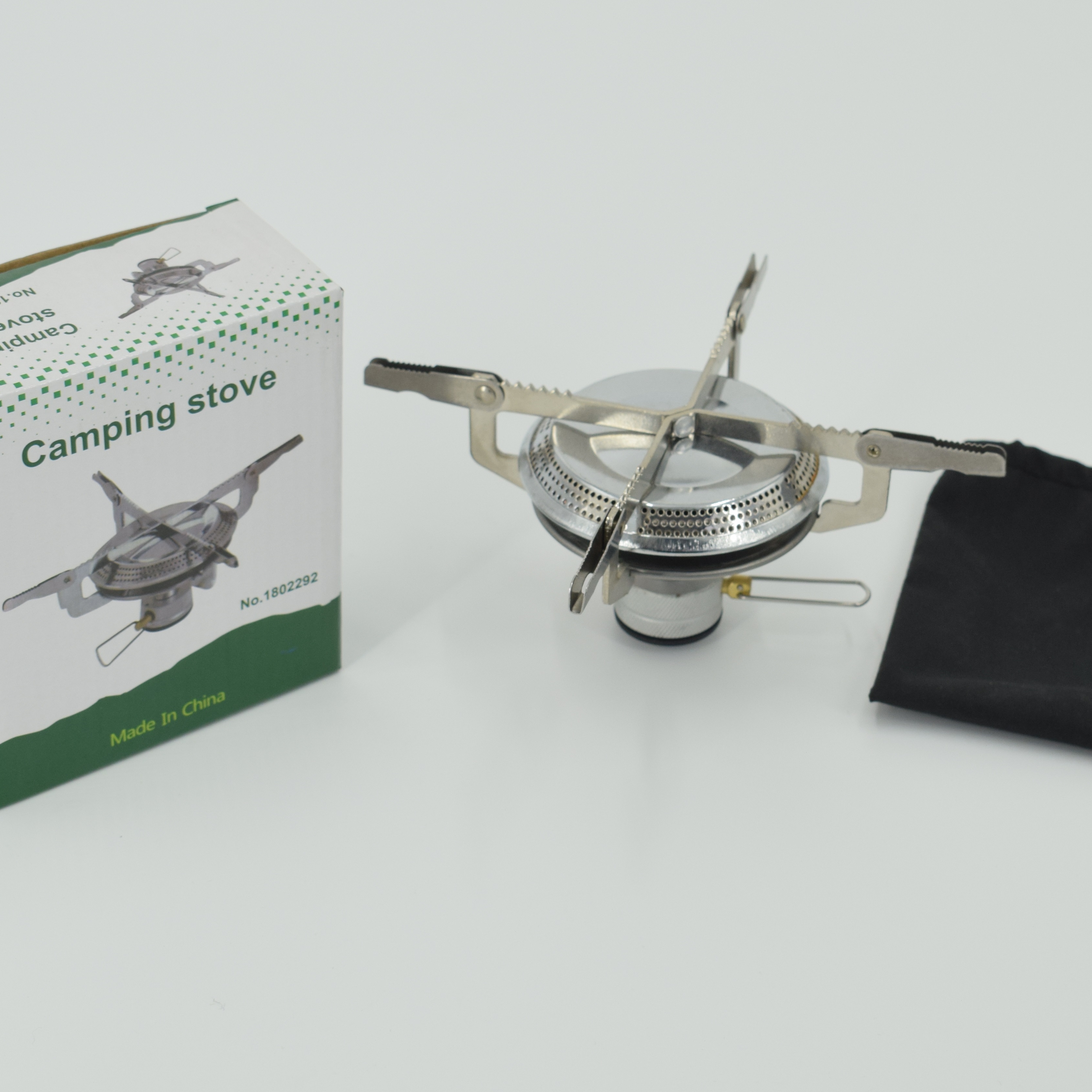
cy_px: 509
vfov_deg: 21.1
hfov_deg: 21.1
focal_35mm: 82
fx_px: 2927
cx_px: 735
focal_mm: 36
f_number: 8
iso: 400
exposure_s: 1/200
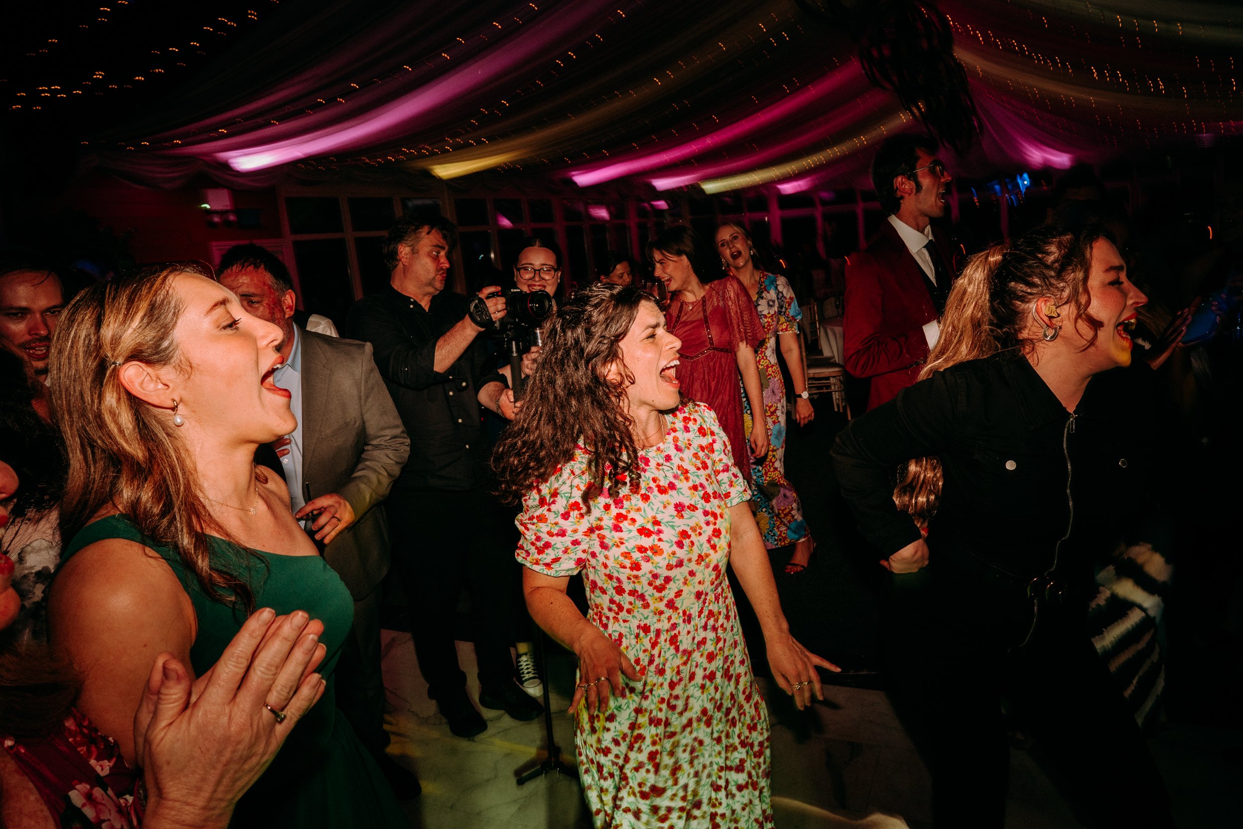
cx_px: 622
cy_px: 414
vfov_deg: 51.3
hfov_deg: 71.5
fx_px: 863
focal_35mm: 25
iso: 640
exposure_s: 1/30
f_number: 9
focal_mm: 25
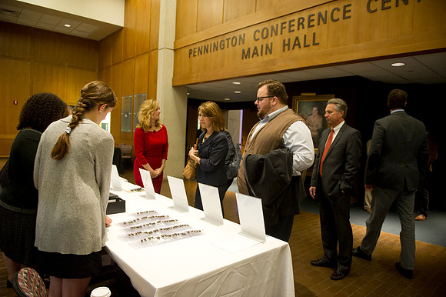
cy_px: 148
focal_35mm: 24
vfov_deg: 53.1
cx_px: 223
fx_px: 297
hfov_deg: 73.8
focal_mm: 24
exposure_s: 1/80
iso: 2500
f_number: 2.8
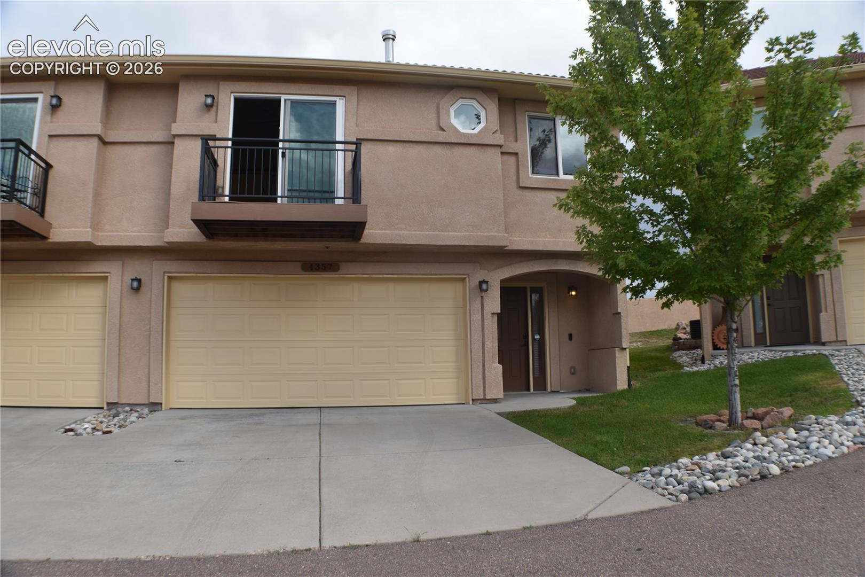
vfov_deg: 40.0
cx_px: 432
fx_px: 793
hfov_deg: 57.2
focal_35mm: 33
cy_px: 288
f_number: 8
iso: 200
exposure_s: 1/250
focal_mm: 22
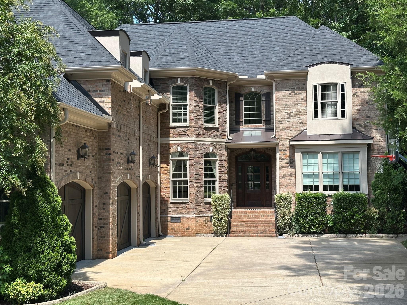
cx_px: 204
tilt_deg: +2.8
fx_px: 564
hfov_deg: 39.7
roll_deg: +0.1
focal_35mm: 48
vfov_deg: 30.3
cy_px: 152
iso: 64
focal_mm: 6.86
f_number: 1.78
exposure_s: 1/1107
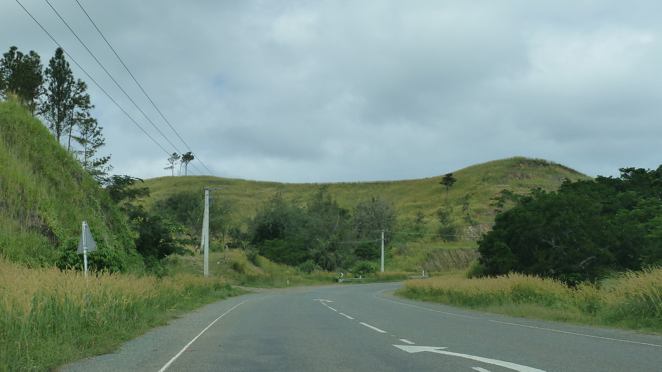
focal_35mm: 47
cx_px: 290
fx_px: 825
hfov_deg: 43.6
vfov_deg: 25.4
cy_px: 197
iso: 125
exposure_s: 1/500
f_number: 5
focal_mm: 5.7
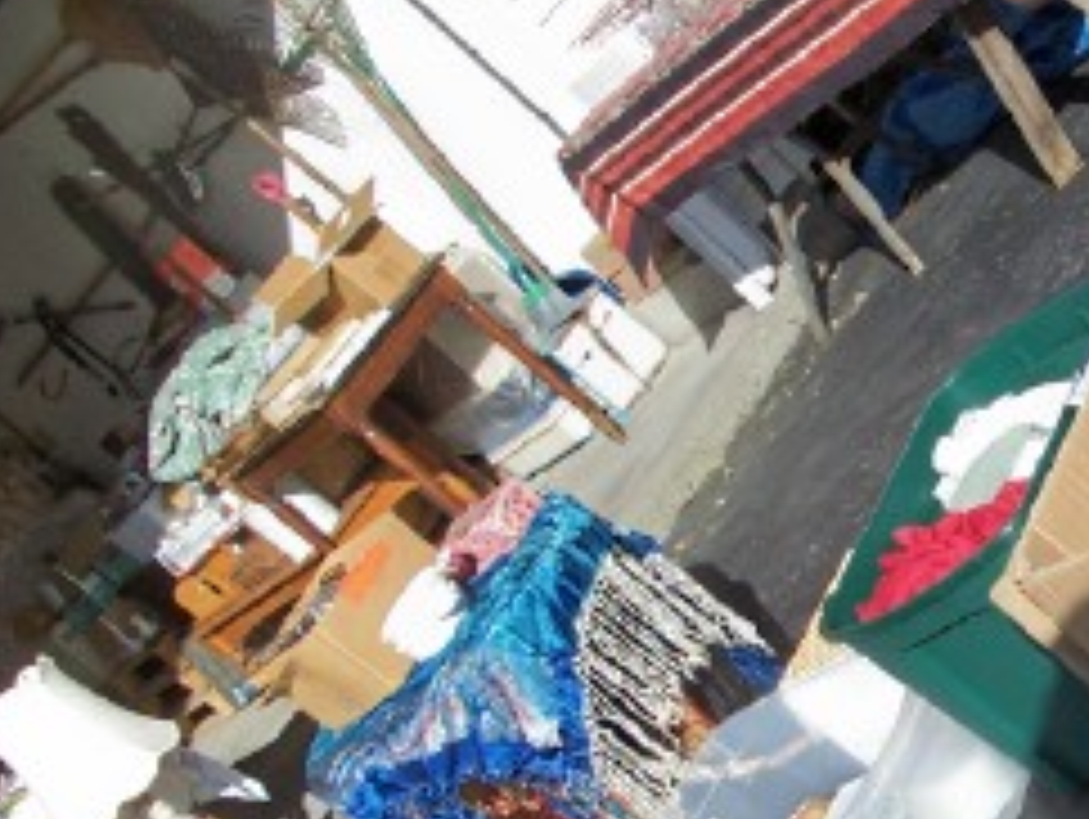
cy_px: 504
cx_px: 1134
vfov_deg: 19.9
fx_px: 2330
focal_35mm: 74
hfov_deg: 24.8
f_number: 4
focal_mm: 6
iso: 80
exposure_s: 1/500
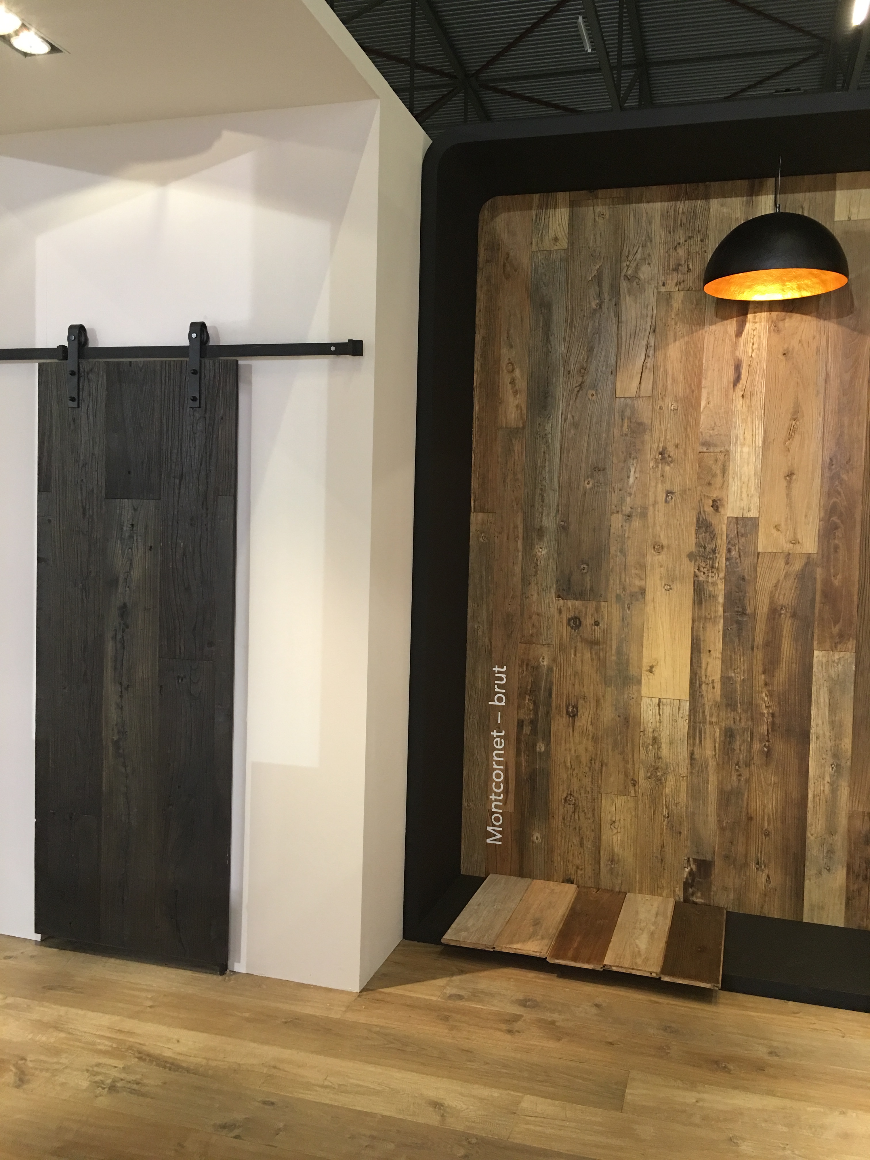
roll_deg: -1.0
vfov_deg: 61.7
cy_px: 580
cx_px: 435
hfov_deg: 48.2
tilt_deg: -2.1
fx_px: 972
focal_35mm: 29
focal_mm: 4.15
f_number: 2.2
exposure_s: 1/17
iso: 80
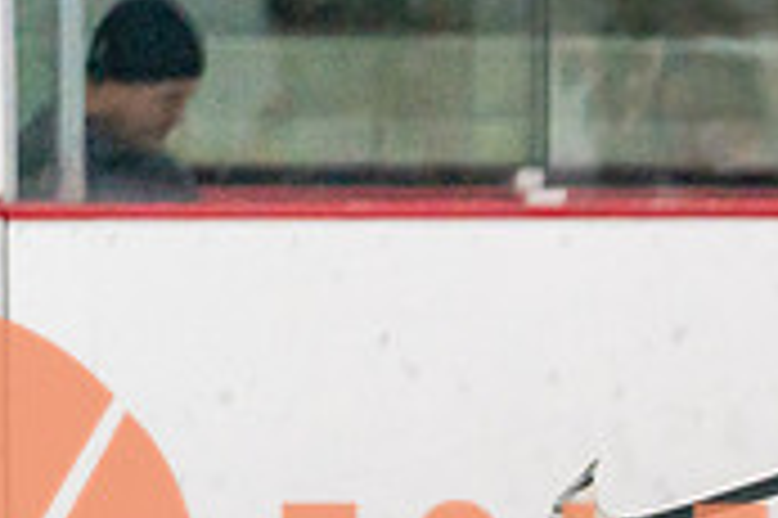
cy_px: 743
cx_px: 1210
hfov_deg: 2.4
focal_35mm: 871
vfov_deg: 1.6
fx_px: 18805
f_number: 2.8
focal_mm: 200
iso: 4000
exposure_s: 1/1600
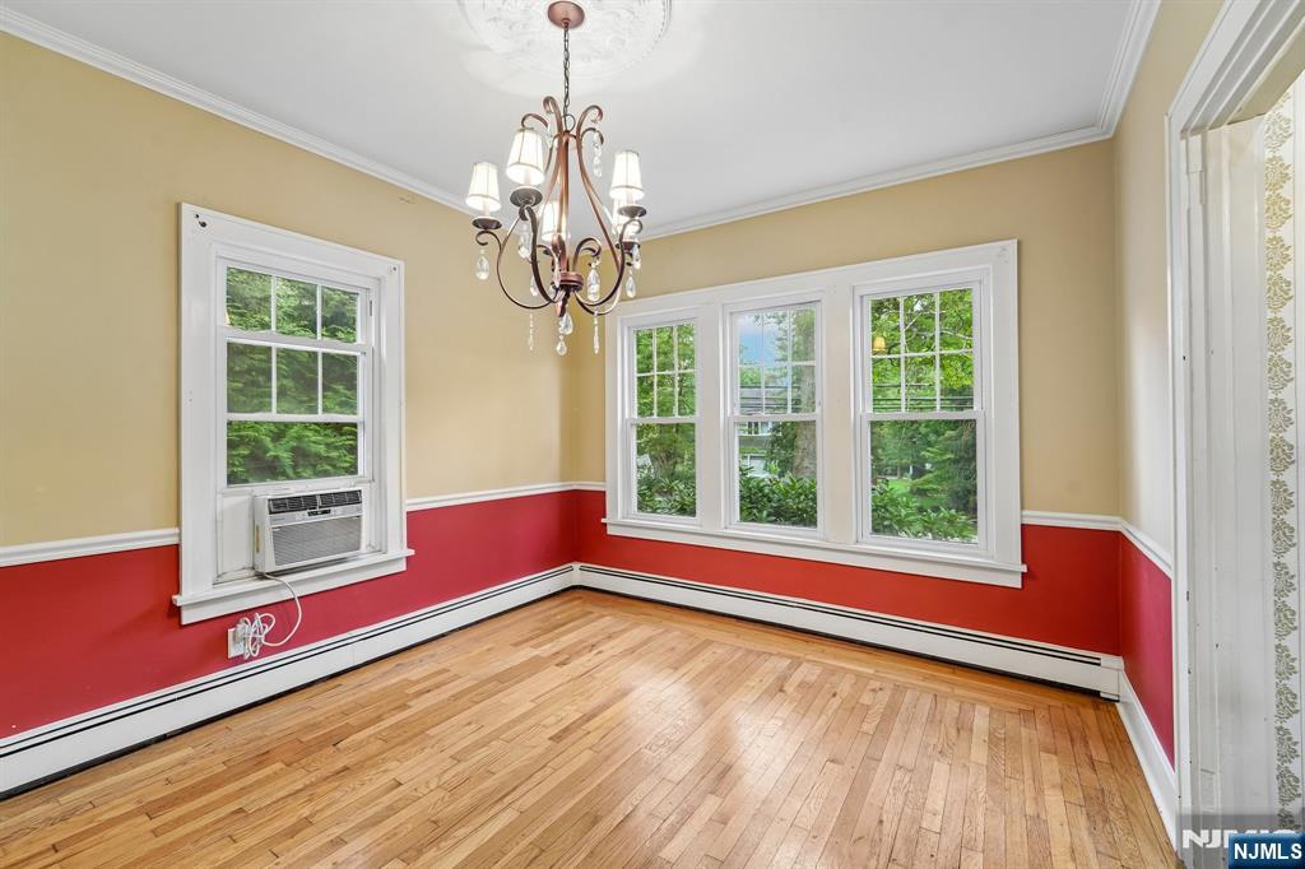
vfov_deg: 81.2
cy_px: 434
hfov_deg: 104.3
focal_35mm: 14
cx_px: 652
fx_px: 507
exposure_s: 1/10
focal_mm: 14
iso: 400
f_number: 8
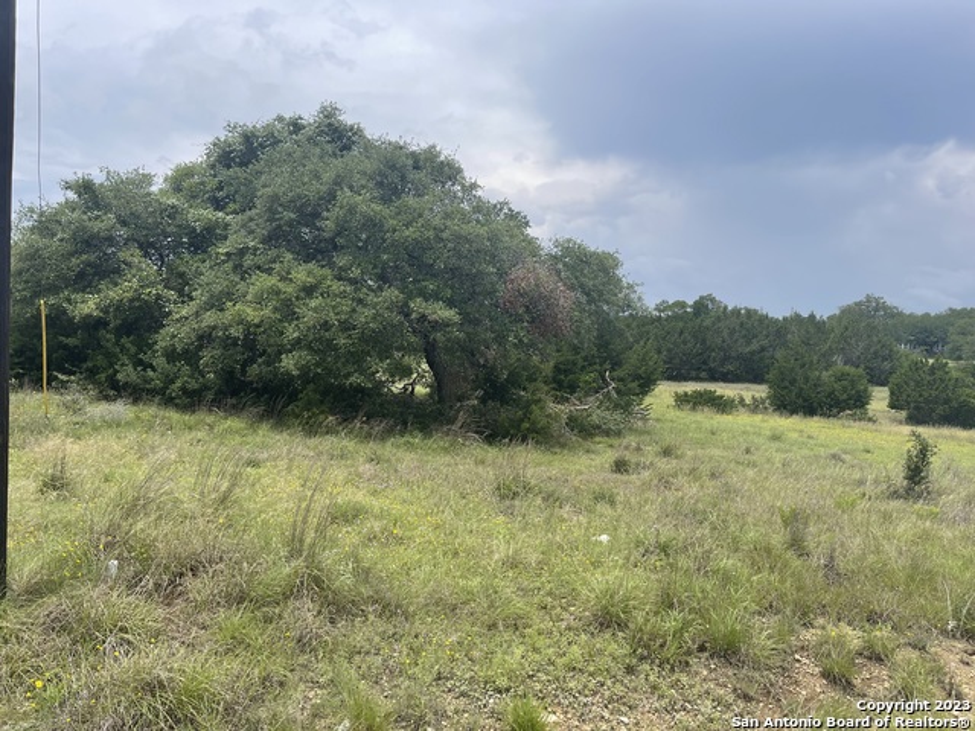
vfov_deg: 53.1
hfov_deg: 67.3
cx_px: 488
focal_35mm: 26
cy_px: 366
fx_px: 732
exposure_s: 1/3559
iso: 32
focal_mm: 5.1
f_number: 1.6
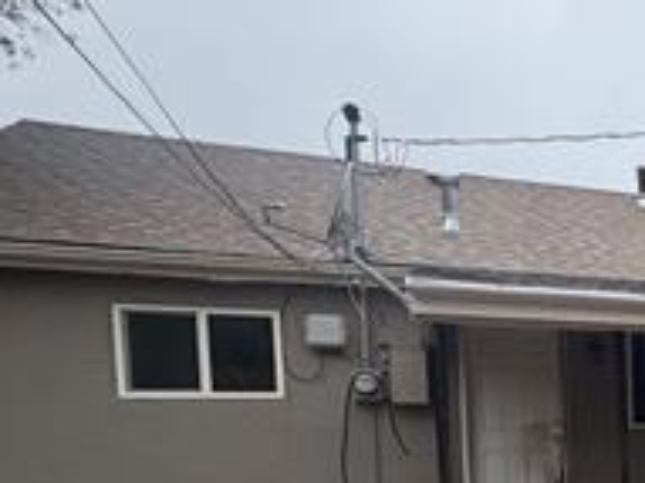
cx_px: 1000
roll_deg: +0.3
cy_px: 458
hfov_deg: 26.7
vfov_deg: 29.3
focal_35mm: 47
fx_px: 875
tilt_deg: -3.6
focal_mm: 2.22
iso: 50
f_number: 2.2
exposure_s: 1/502
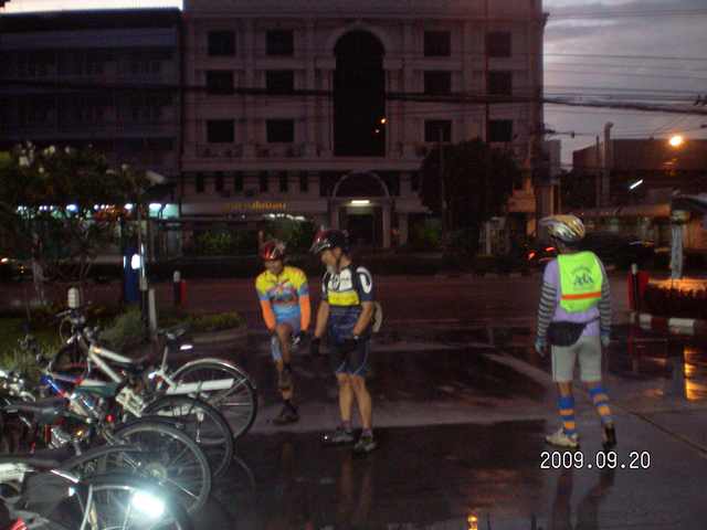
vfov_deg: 37.7
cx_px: 354
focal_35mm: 38
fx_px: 776
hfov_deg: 49.0
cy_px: 265
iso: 400
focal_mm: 6.3
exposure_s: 1/30
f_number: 3.1
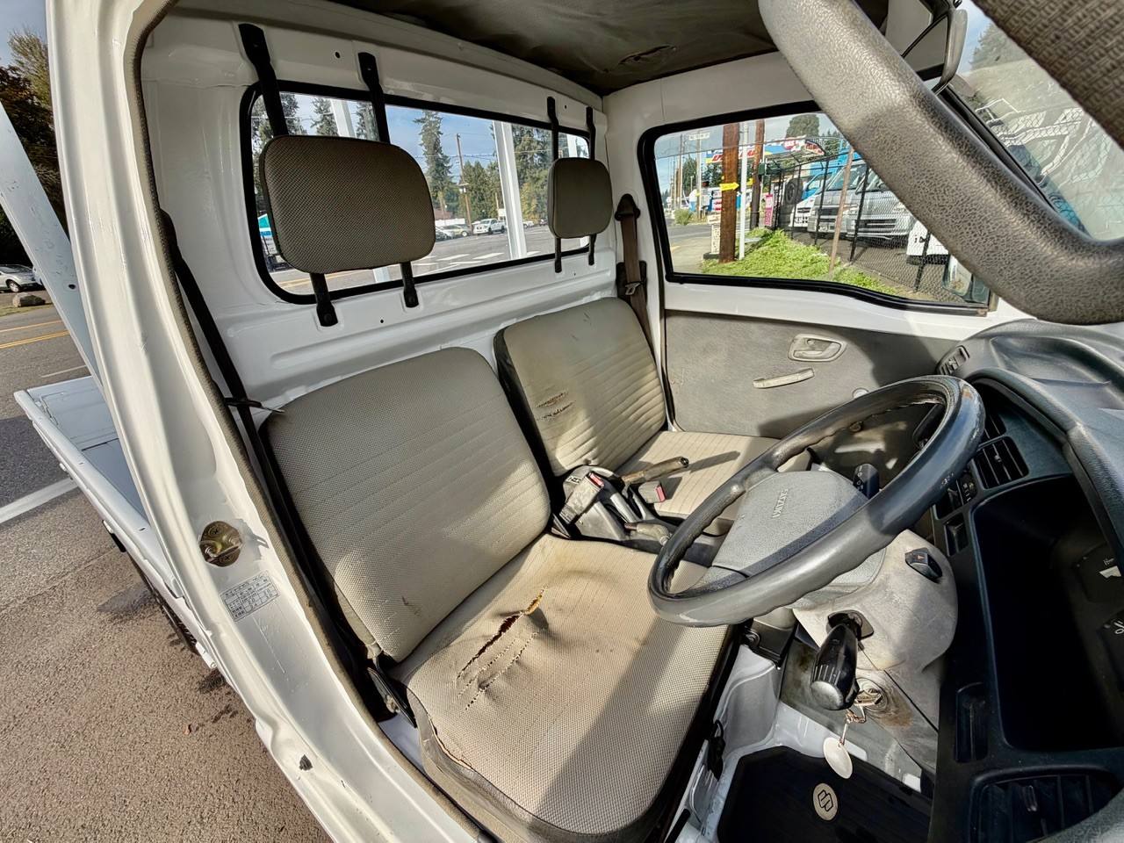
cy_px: 422
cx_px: 562
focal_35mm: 14
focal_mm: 2.22
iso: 40
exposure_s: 1/726
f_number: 2.2
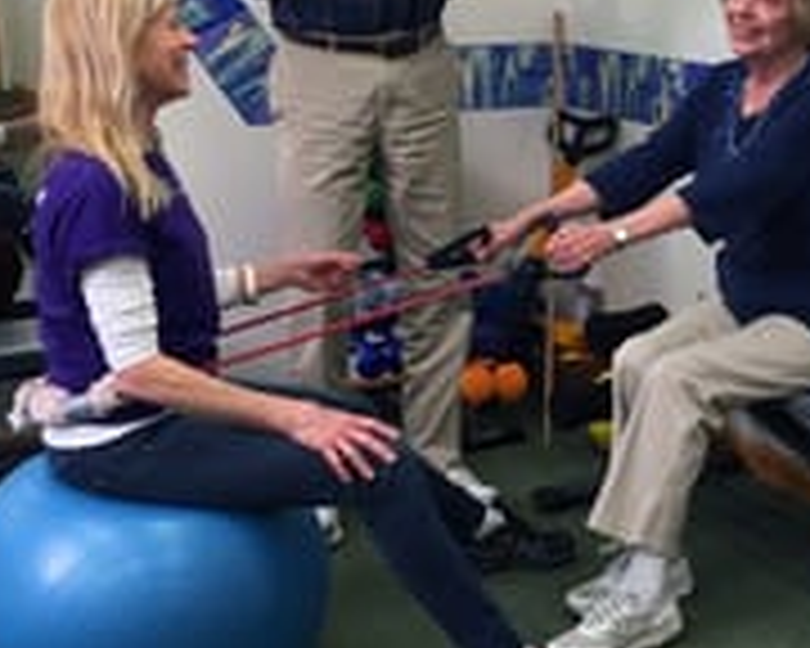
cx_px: 626
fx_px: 1510
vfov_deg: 24.1
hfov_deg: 29.5
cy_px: 225
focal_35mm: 63
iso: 64
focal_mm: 4.15
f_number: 2.2
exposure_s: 1/30
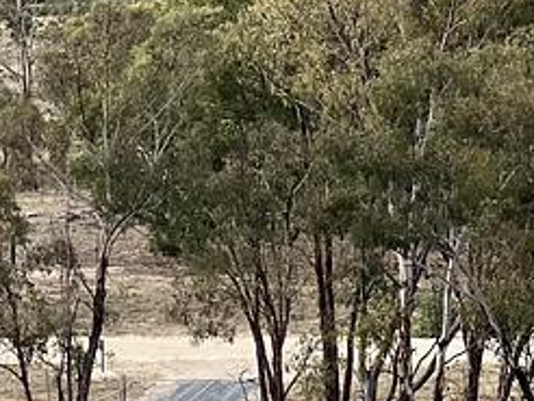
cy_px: -70
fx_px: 2996
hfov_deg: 10.2
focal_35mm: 194
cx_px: 189
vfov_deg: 7.6
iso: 25
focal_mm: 9
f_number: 2.8
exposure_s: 1/272
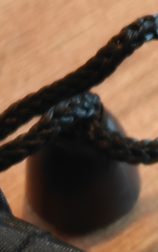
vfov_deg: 3.9
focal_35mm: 536
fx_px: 3696
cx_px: 353
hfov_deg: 2.4
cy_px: 323
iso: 800
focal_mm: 13.3
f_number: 5.6
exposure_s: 1/33
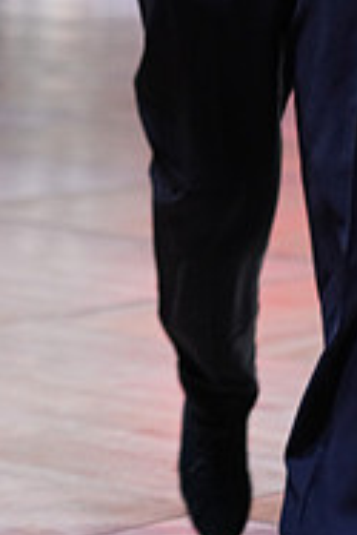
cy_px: -137
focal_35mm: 217
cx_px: -116
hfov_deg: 6.3
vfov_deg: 9.3
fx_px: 3222
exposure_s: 1/500
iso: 1250
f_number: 4
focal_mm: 70
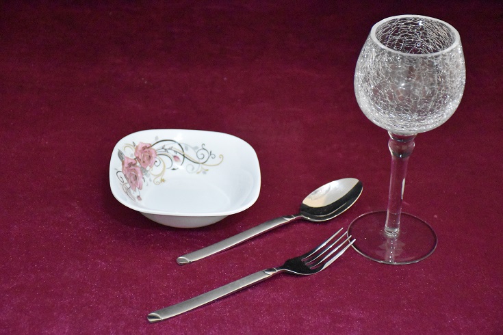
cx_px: 252
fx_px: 1299
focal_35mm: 93
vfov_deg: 14.7
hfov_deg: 21.9
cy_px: 168
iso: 12800
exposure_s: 1/100
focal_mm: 62
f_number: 5
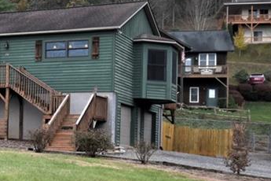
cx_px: -101
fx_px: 670
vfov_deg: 15.3
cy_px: 120
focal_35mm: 89
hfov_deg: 20.5
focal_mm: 20
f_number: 5.6
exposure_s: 1/125
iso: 400
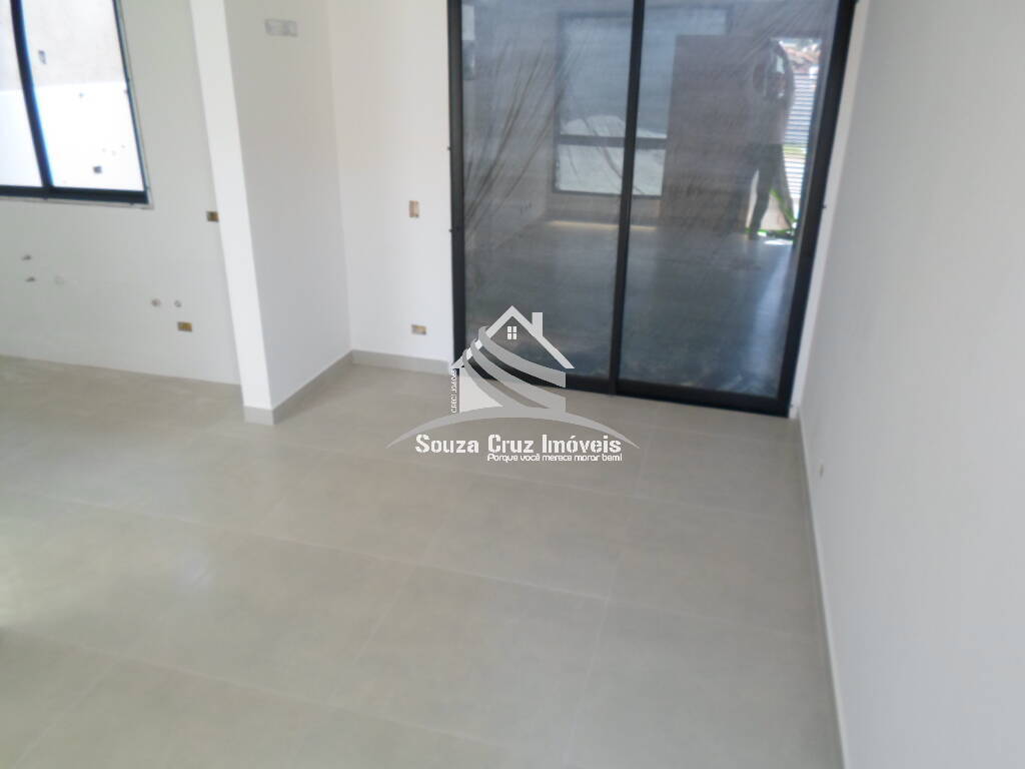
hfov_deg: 69.4
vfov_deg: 54.9
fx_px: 740
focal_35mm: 25
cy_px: 384
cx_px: 512
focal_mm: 4.5
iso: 80
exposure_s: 1/45
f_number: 2.5
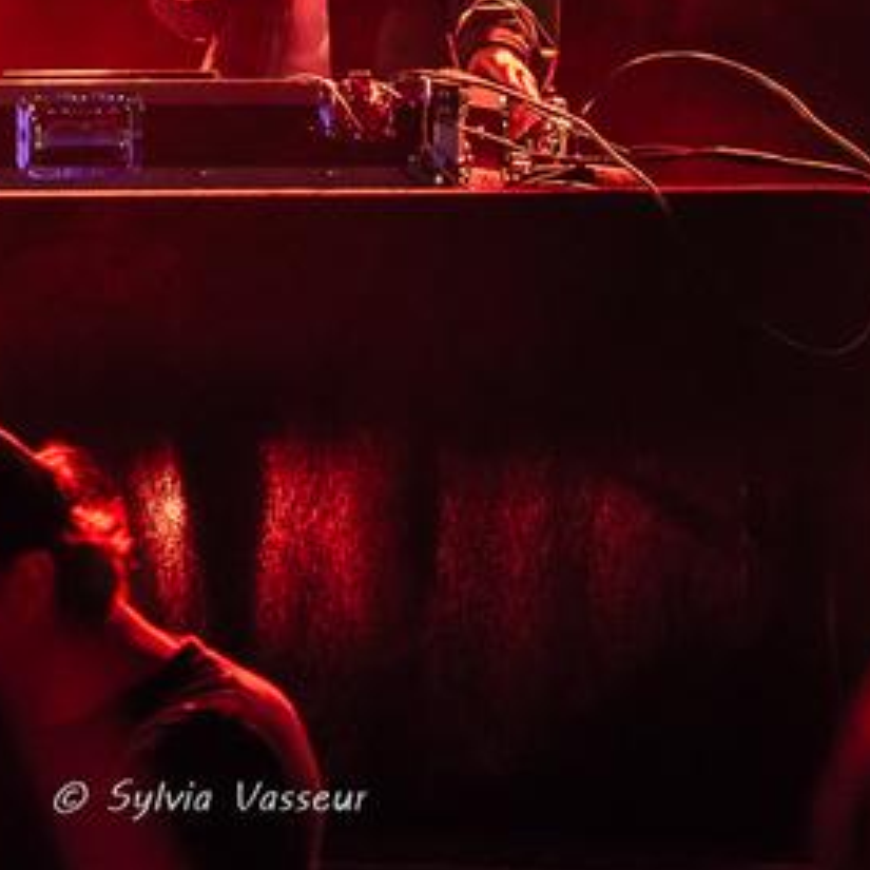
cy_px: -55
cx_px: 281
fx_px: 4749
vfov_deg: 10.4
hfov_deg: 10.5
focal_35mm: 167
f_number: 2.8
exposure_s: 1/125
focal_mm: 52
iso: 1600
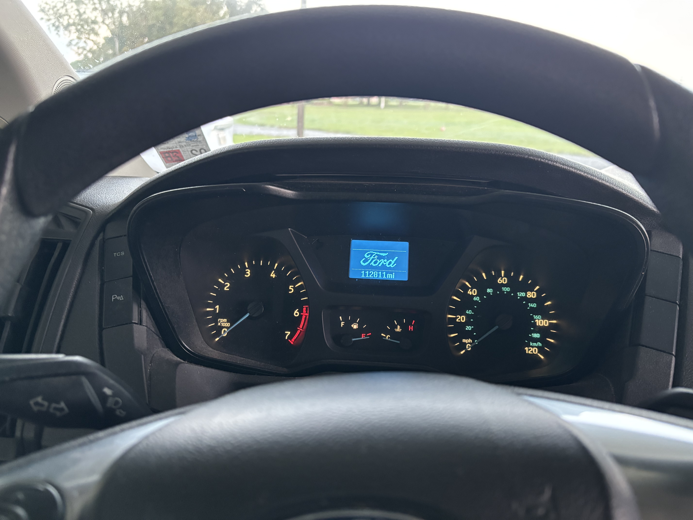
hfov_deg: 67.3
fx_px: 521
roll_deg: -1.5
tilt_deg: -18.3
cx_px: 346
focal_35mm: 26
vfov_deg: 53.1
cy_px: 260
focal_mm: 5.96
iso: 500
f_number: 1.6
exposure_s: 1/33
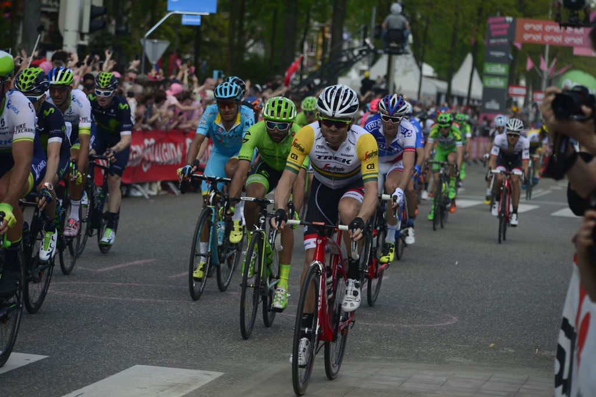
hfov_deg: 13.7
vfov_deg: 9.1
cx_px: 298
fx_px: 2481
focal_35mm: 150
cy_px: 198
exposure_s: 1/1000
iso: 500
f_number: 5.6
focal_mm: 150
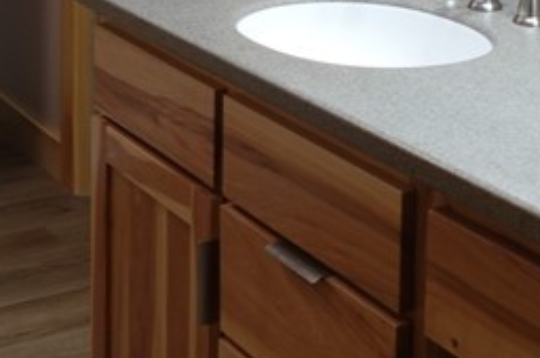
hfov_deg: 23.8
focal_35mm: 85
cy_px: -187
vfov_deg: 14.8
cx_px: 382
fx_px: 1273
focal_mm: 7.6
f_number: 2
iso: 160
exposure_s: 1/80
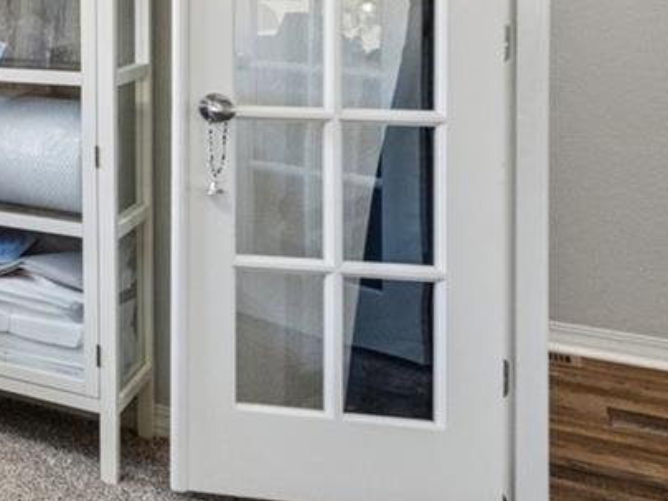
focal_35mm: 57
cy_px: -5
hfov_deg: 21.6
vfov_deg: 24.5
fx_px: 1100
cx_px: -534
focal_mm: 15
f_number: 11
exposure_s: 1/13
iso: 800
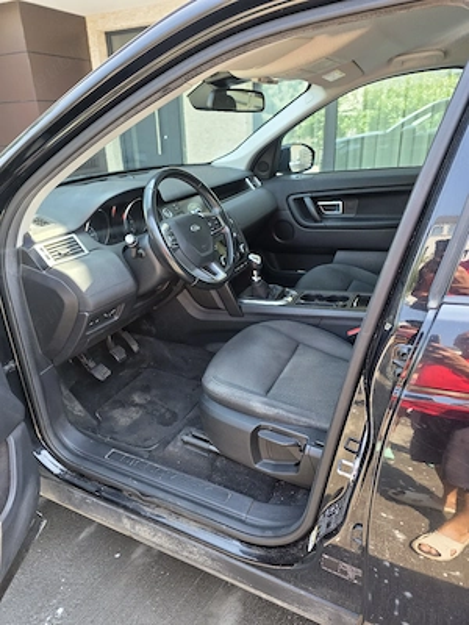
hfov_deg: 58.9
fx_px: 415
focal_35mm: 23
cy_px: 312
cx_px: 234
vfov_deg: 73.9
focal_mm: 6.3
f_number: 1.7
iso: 64
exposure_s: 1/182
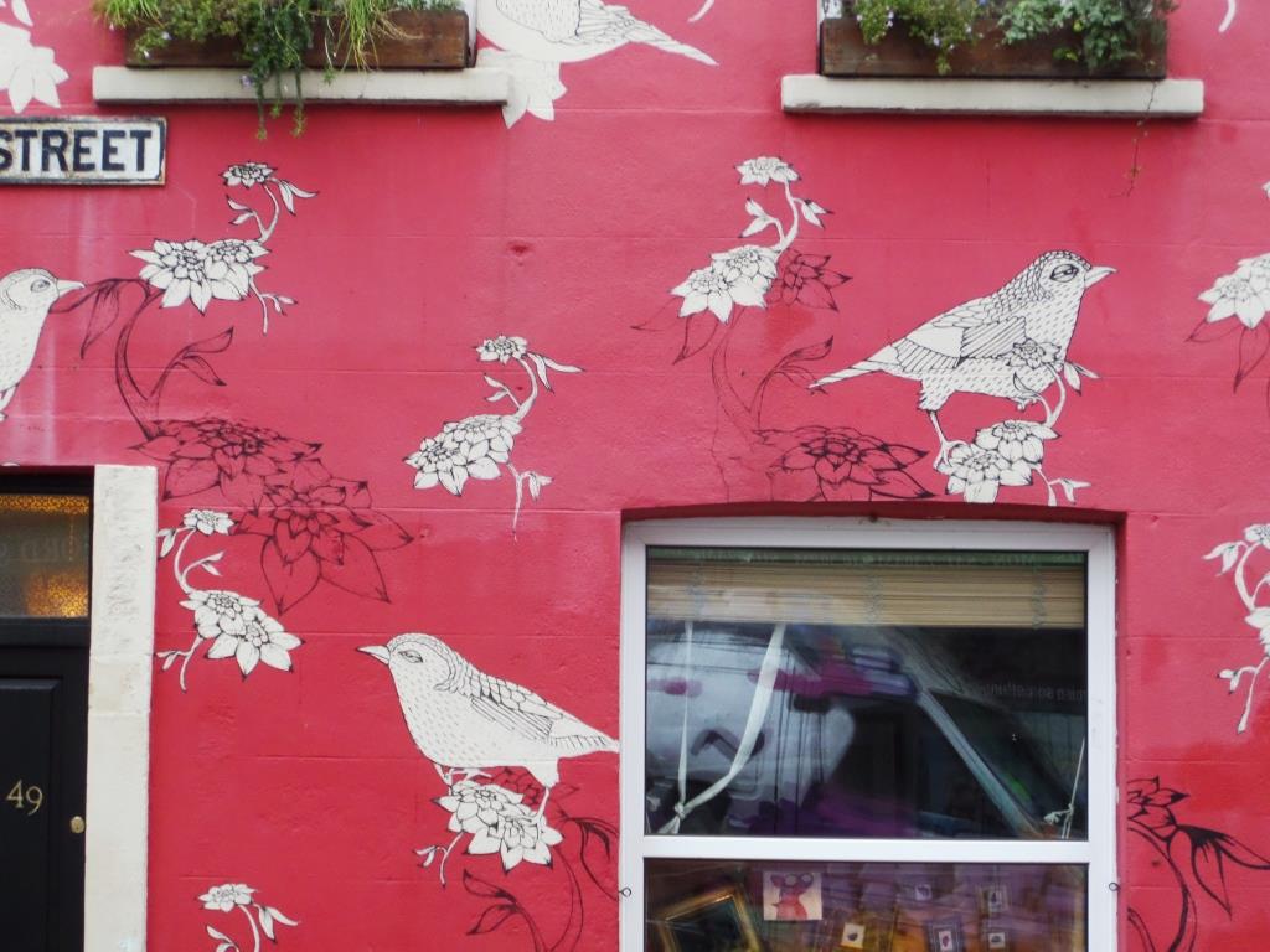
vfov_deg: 16.8
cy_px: 476
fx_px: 3229
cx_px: 635
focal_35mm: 88
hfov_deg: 22.3
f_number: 4.4
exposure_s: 1/60
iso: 320
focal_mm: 14.3
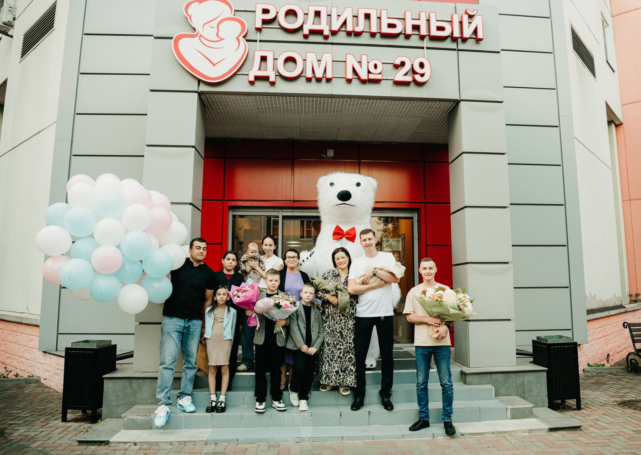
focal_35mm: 26
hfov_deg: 68.9
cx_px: 347
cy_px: 226
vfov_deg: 52.0
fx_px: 466
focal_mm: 24
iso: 640
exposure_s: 1/400
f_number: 4
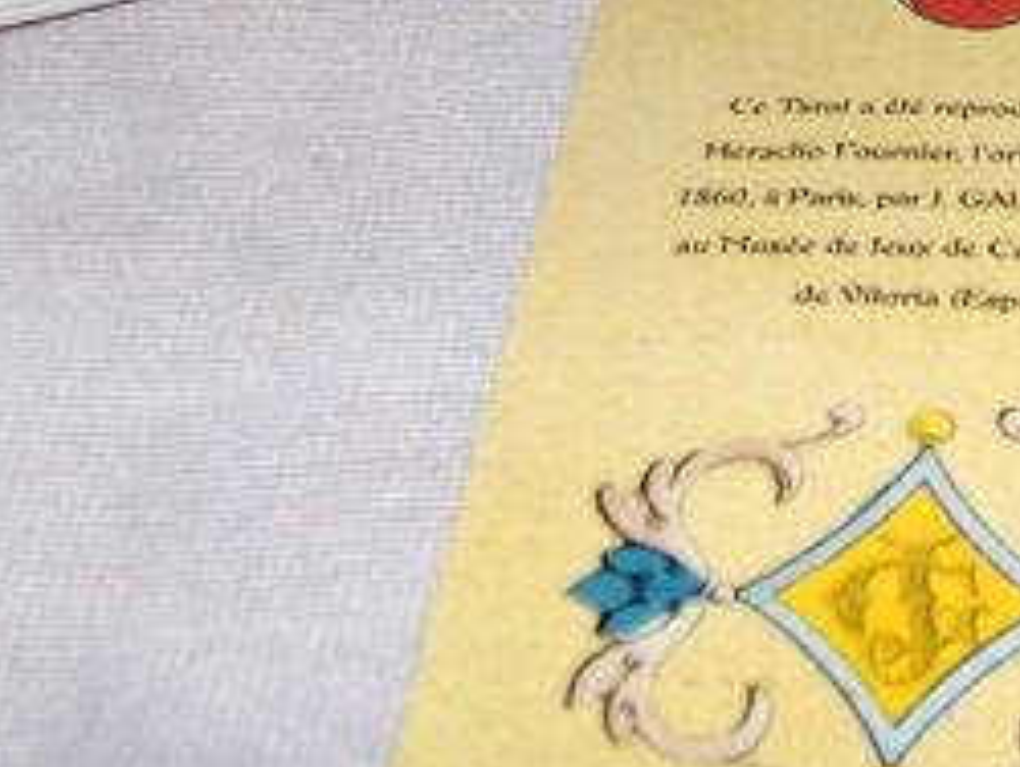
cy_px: -596
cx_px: 1399
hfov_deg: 13.8
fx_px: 4011
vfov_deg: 10.3
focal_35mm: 136
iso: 100
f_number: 3.3
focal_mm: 6.1
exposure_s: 1/60
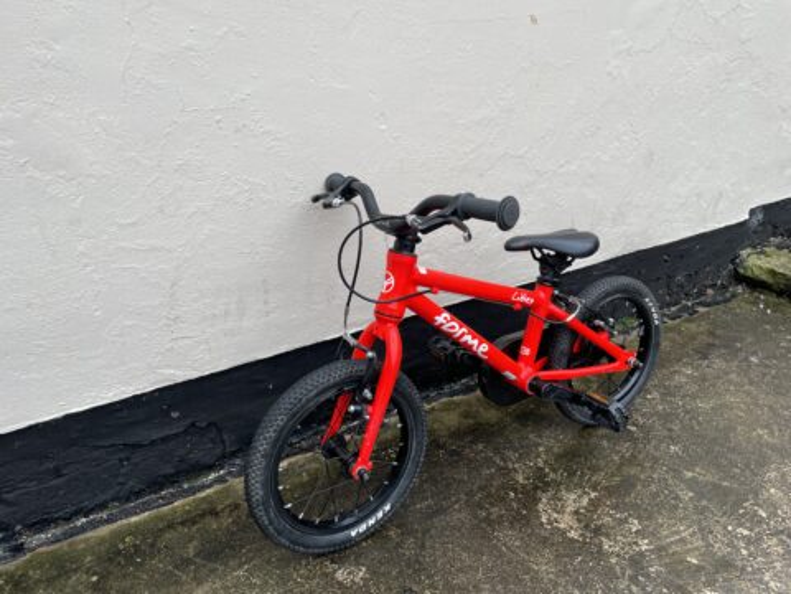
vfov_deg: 53.1
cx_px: 396
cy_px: 297
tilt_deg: -25.2
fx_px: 594
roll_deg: +1.4
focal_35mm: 26
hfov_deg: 67.3
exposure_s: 1/121
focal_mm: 4.2
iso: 50
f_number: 1.6
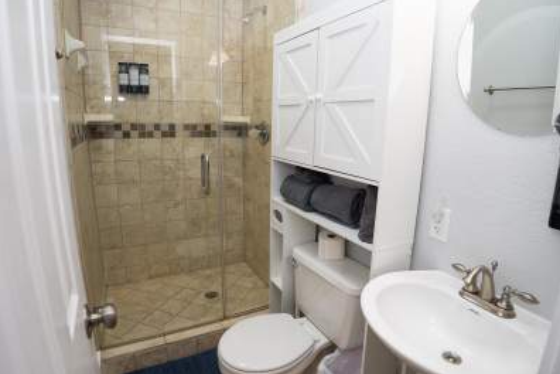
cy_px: 186
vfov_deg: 61.9
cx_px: 291
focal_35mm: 20
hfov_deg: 83.9
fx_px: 311
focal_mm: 16.5
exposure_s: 1/160
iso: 160
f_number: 4
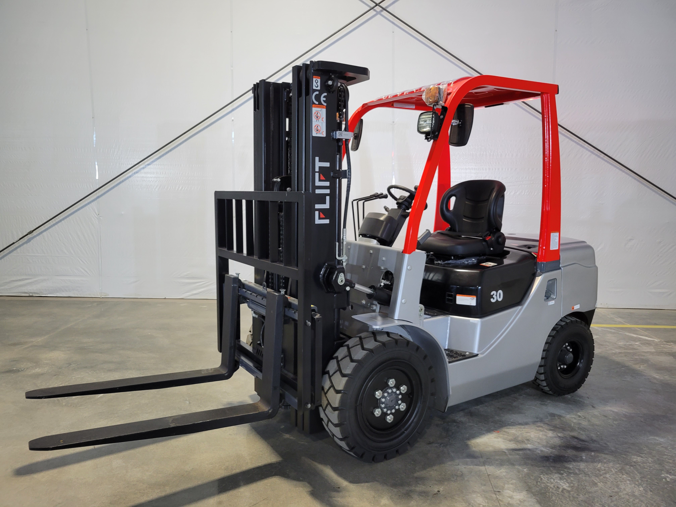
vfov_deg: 53.1
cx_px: 338
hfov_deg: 67.3
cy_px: 254
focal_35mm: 26
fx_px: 508
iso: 200
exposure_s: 1/60
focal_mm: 5.4
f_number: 1.8
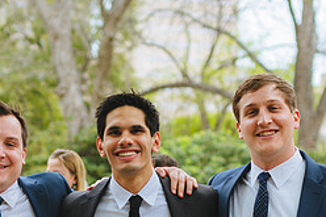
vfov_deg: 16.4
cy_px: 207
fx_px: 742
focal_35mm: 82
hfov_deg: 24.6
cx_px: 89
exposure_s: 1/500
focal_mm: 35
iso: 80
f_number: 2
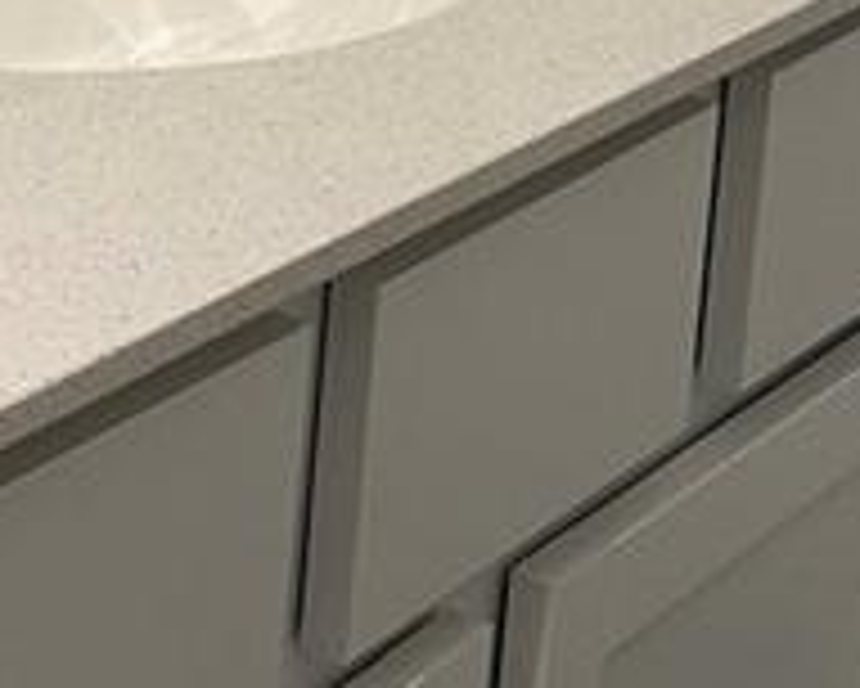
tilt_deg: -10.6
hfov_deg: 13.1
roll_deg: -5.7
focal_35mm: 147
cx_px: 252
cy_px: -558
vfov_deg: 9.9
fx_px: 3743
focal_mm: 6.86
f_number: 1.78
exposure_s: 1/60
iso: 200
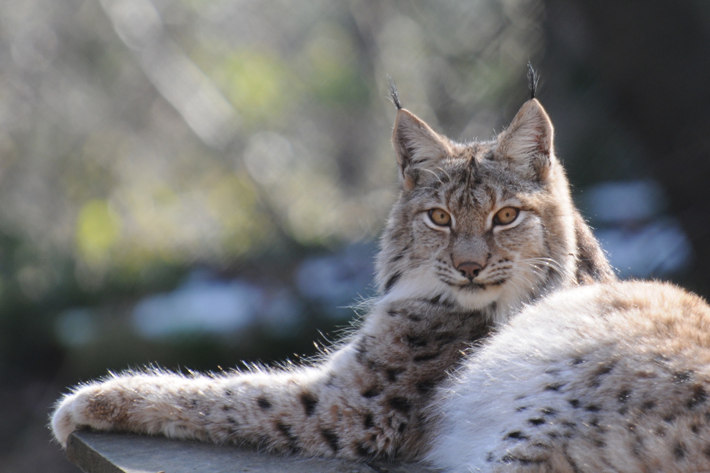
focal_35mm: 540
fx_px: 10649
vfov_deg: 2.5
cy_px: 236
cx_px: 355
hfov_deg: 3.8
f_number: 6.3
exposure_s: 1/160
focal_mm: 360
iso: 400
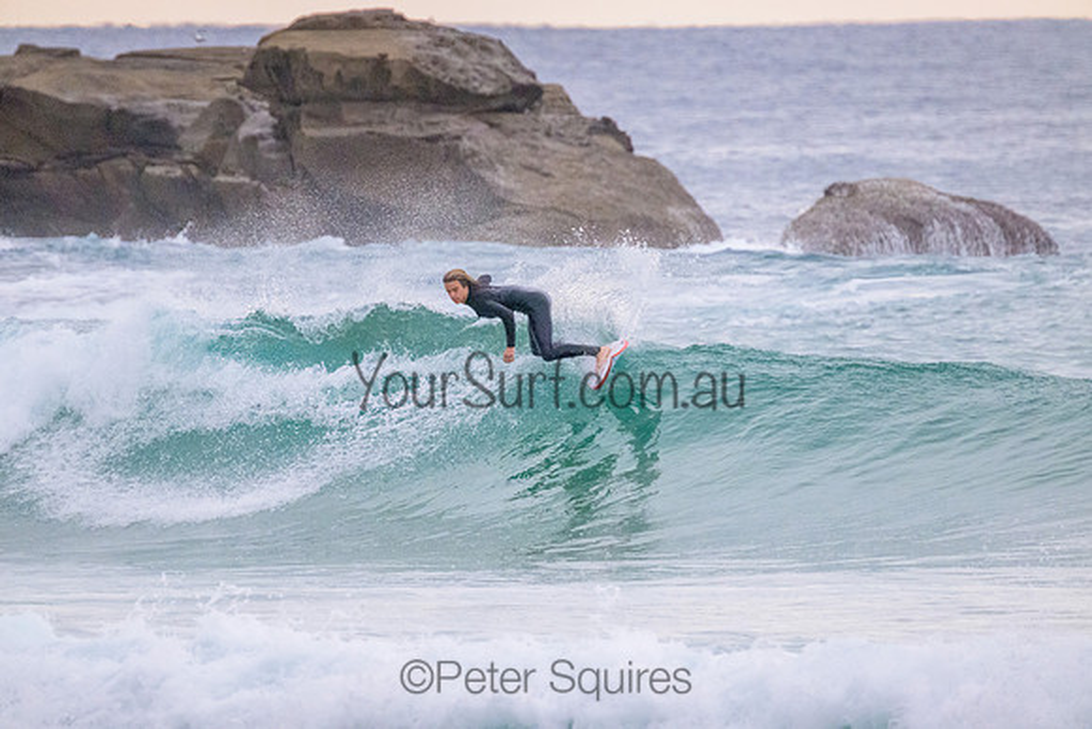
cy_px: 364
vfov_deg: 1.7
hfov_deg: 2.6
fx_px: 24271
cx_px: 546
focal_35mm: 800
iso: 11400
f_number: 11
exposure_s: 1/640
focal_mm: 800
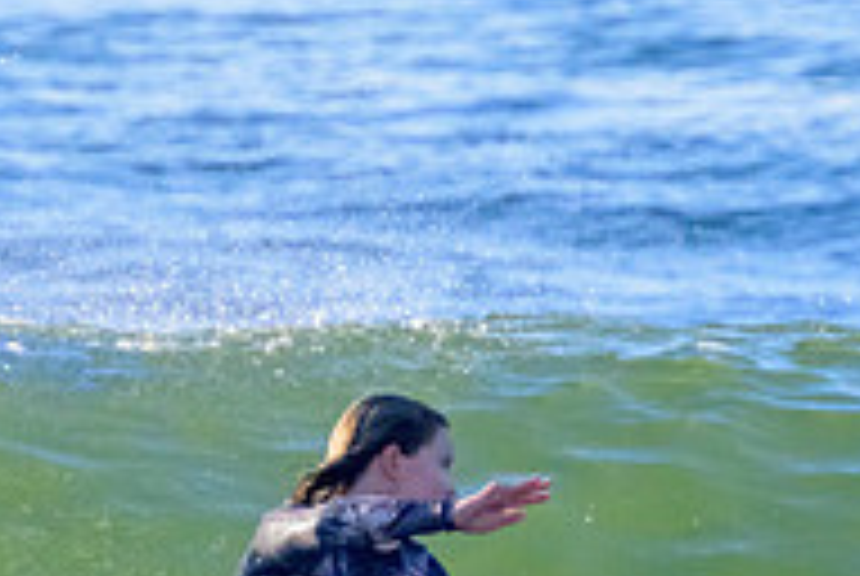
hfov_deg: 0.6
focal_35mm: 3326
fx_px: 79576
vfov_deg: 0.4
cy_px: 571
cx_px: 338
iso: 2200
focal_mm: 800
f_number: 11
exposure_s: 1/2000
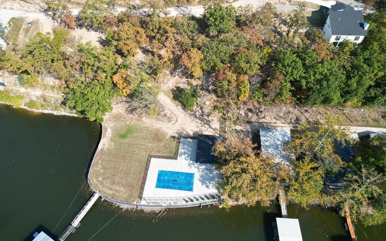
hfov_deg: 70.4
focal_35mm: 26
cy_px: 121
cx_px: 191
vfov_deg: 47.6
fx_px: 273
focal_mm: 6.72
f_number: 1.7
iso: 140
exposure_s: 1/1600
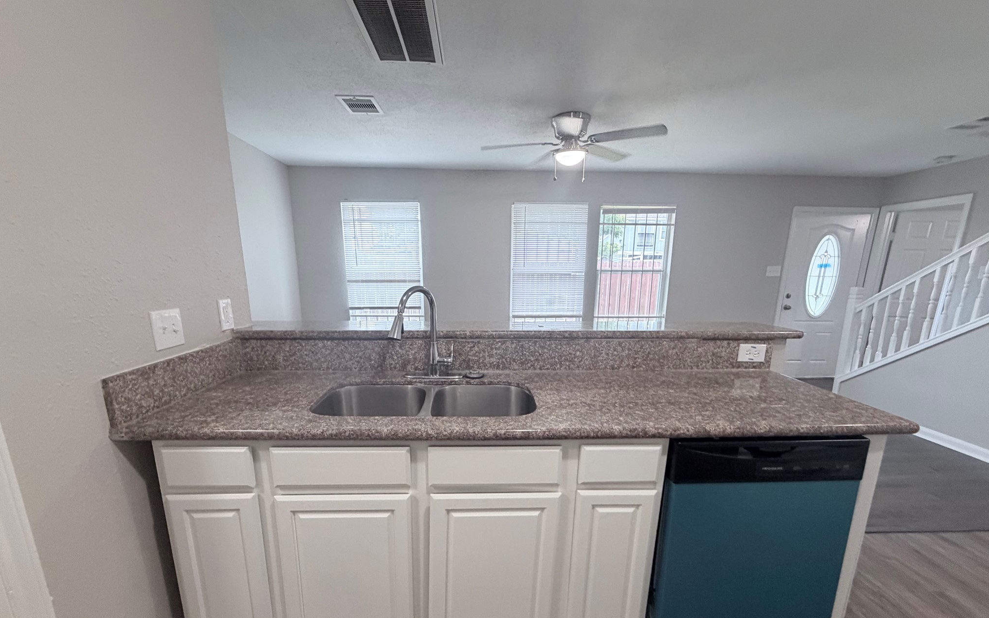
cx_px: 494
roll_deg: +0.6
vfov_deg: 74.2
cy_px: 359
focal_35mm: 15
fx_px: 404
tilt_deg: -11.9
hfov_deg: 101.5
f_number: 2.2
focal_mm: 2.22
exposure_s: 1/60
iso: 250
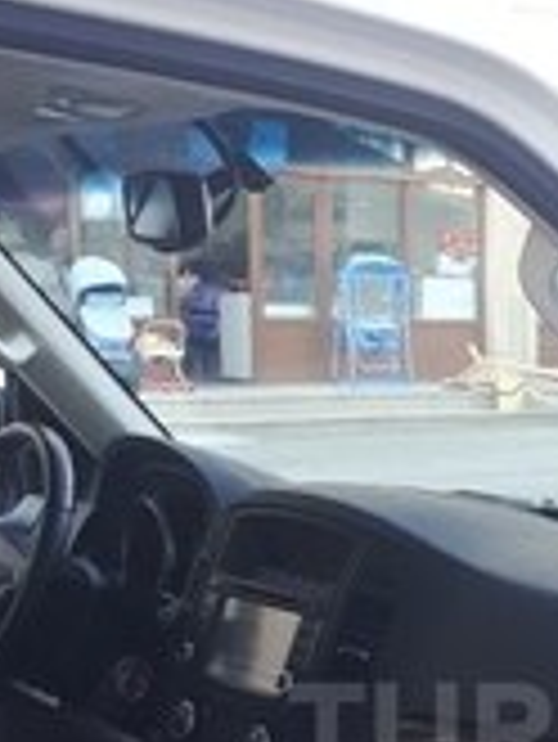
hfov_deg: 17.5
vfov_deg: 23.2
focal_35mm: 81
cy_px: 733
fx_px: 1739
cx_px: 634
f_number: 1.9
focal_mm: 3.6
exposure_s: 1/50
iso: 50
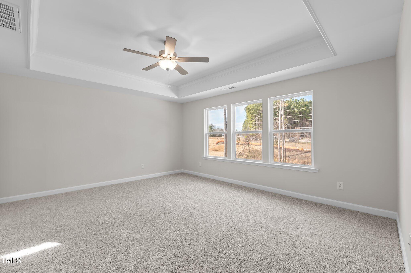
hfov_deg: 100.4
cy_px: 136
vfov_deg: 77.2
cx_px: 206
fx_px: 171
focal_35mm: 15
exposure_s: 1/13
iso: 400
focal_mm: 15
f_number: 7.1
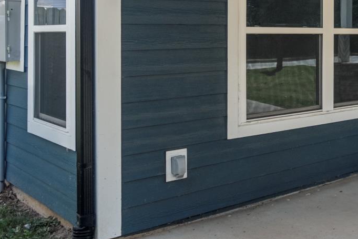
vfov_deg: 27.9
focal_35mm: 47
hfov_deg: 35.5
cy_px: 38
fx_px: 467
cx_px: 398
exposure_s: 1/160
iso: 200
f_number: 7.1
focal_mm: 11
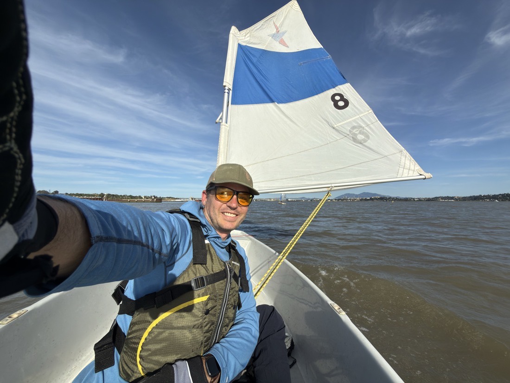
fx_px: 206
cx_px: 255
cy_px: 192
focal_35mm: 14
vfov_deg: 85.7
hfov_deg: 102.1
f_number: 2.2
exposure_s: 1/1730
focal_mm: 2.22
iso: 16
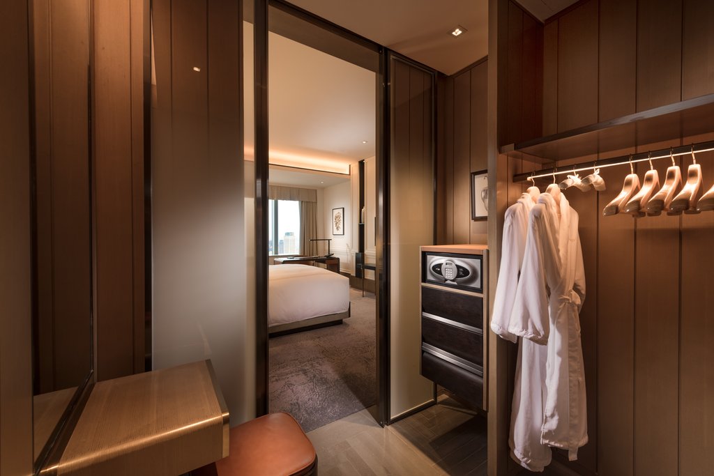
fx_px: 298
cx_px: 357
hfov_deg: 100.4
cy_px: 238
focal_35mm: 15
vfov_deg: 77.3
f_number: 11
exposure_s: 1/5
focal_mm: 15
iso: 200
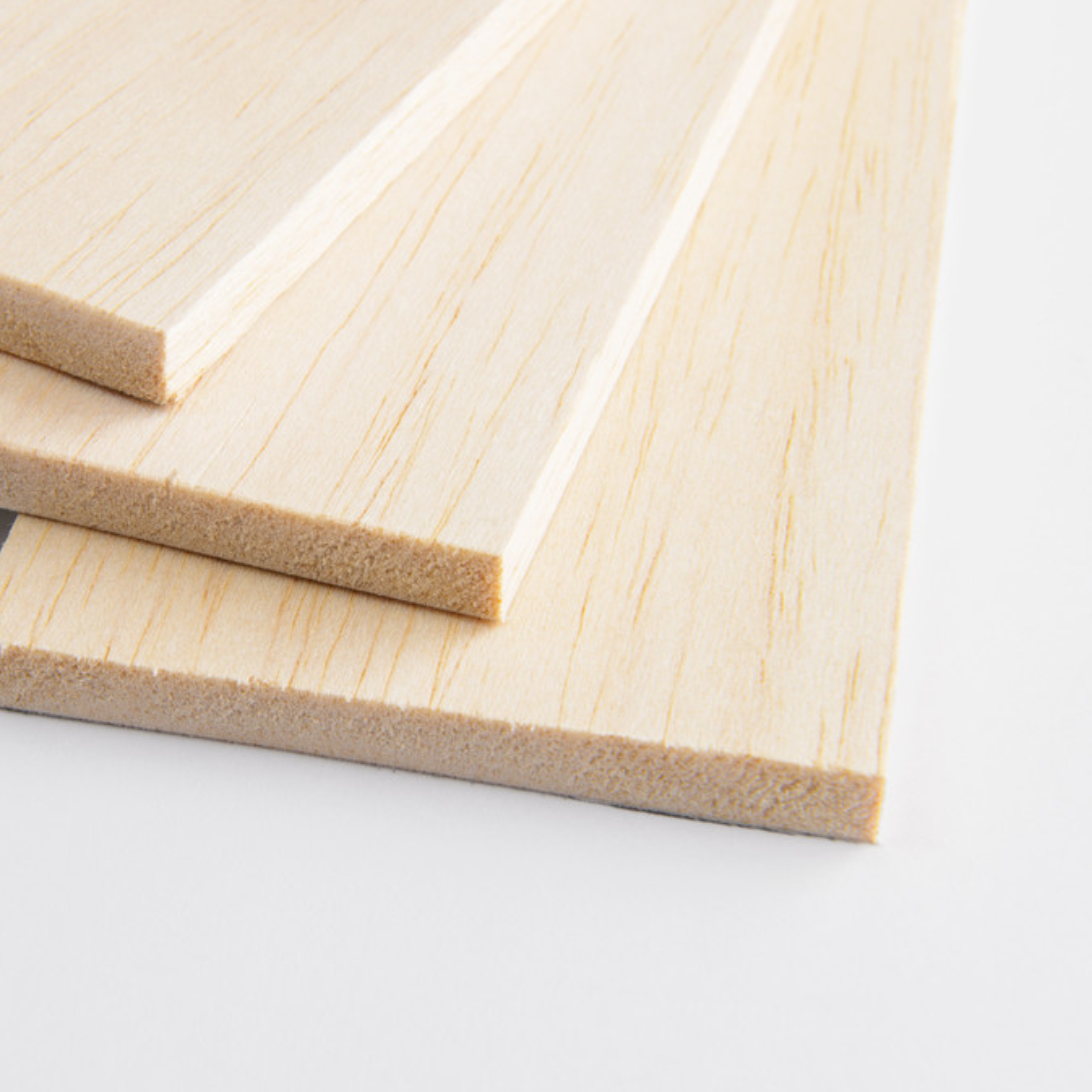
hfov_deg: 22.8
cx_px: 270
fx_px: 2677
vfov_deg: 23.1
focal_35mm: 75
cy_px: 544
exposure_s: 1/80
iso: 200
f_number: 20
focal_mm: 58
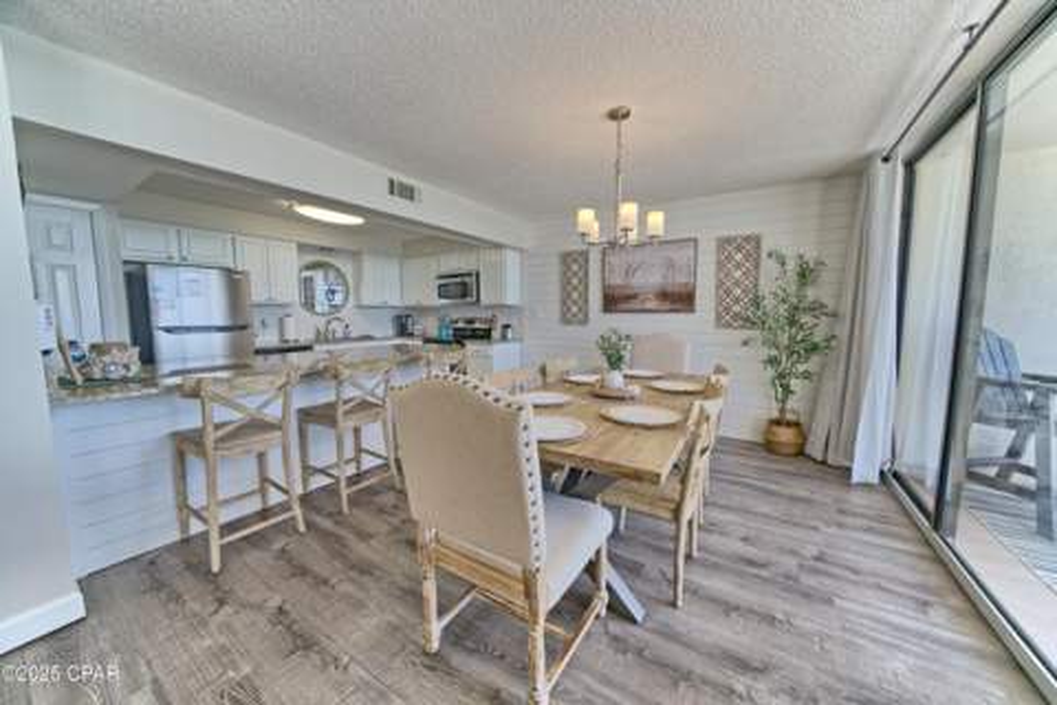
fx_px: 352
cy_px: 352
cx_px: 528
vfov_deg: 90.0
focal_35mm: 12
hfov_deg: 112.6
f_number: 8
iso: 500
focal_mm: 12
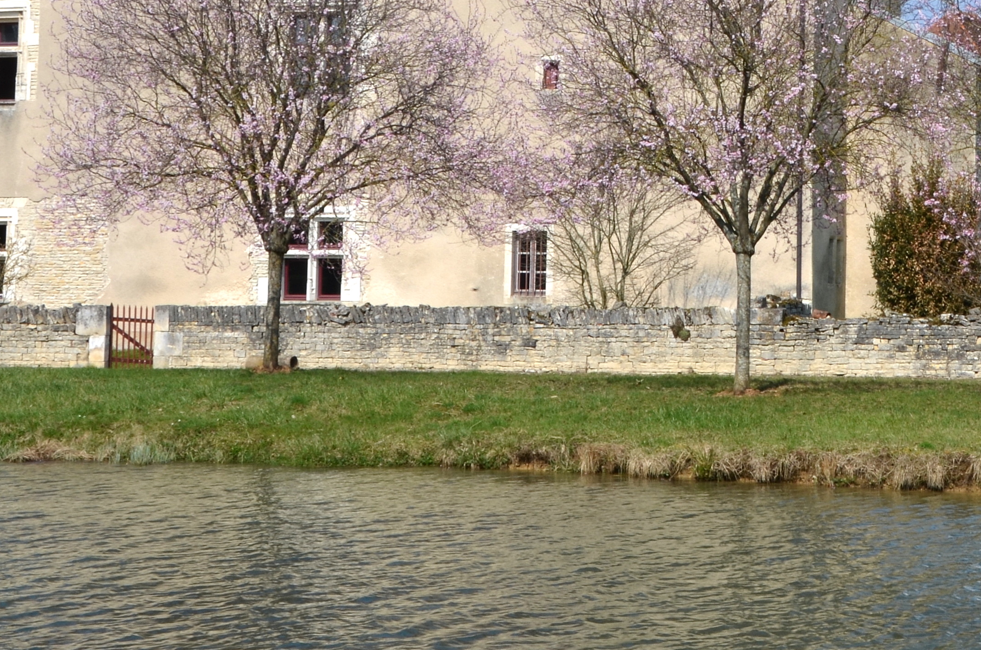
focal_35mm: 90
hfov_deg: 22.2
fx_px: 2447
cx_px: 864
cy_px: 17
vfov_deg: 14.9
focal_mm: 26
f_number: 18
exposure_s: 1/100
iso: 100
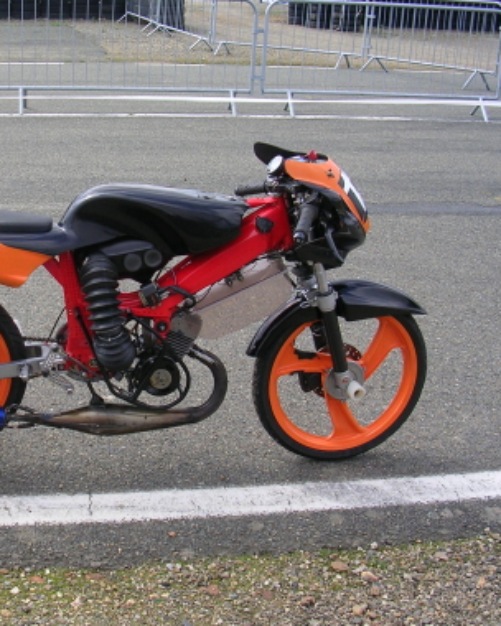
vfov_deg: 37.3
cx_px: 114
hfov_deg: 29.7
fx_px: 927
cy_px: 313
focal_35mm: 50
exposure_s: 1/447
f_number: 2.8
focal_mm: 5.8
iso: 50
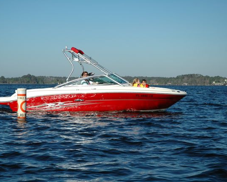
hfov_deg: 21.5
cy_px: 92
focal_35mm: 89
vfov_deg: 17.3
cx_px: 95
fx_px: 598
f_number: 5.6
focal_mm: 52
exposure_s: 1/1250
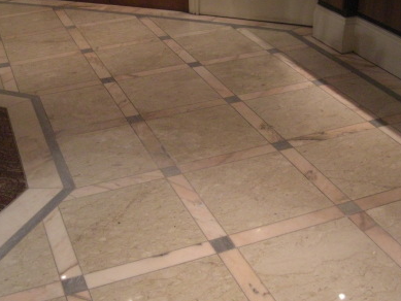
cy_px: 168
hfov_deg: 38.2
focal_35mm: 50
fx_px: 579
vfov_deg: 29.1
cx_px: 193
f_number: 2.8
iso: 800
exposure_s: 1/60
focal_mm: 7.9
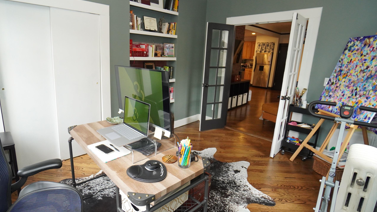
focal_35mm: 19
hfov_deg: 89.0
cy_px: 103
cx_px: 161
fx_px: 190
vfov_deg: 58.3
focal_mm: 10
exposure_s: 1/125
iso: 1000
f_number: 4
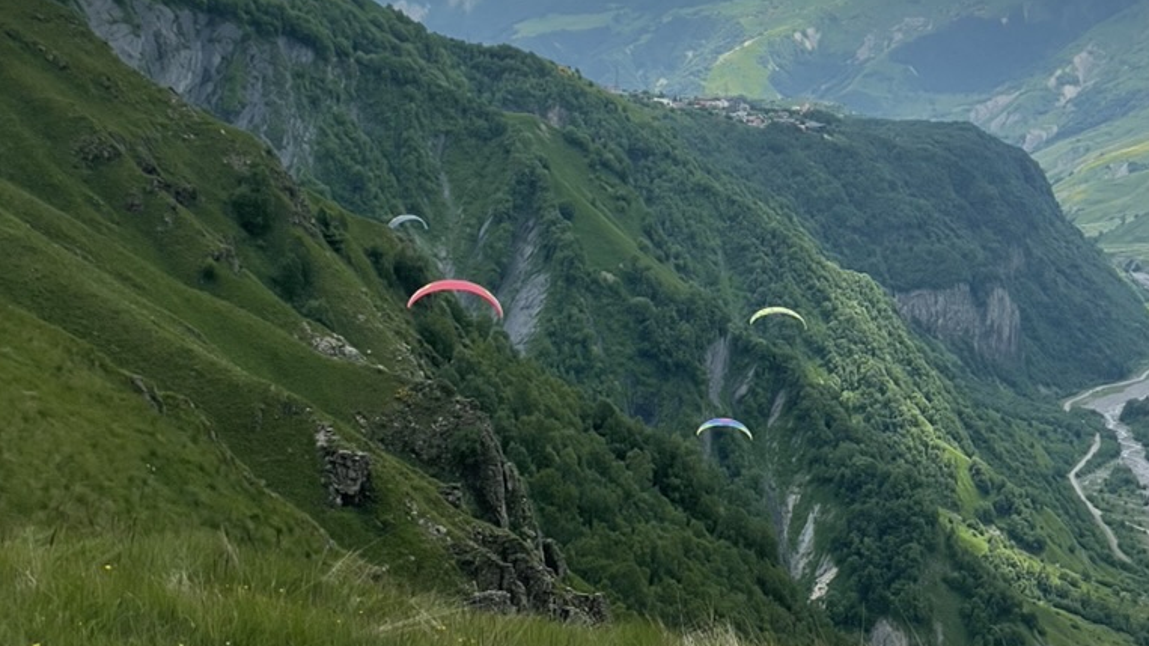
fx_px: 2315
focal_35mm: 76
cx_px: 575
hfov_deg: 27.9
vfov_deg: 15.6
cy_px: 30
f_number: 2
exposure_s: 1/2398
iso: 25
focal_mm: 6
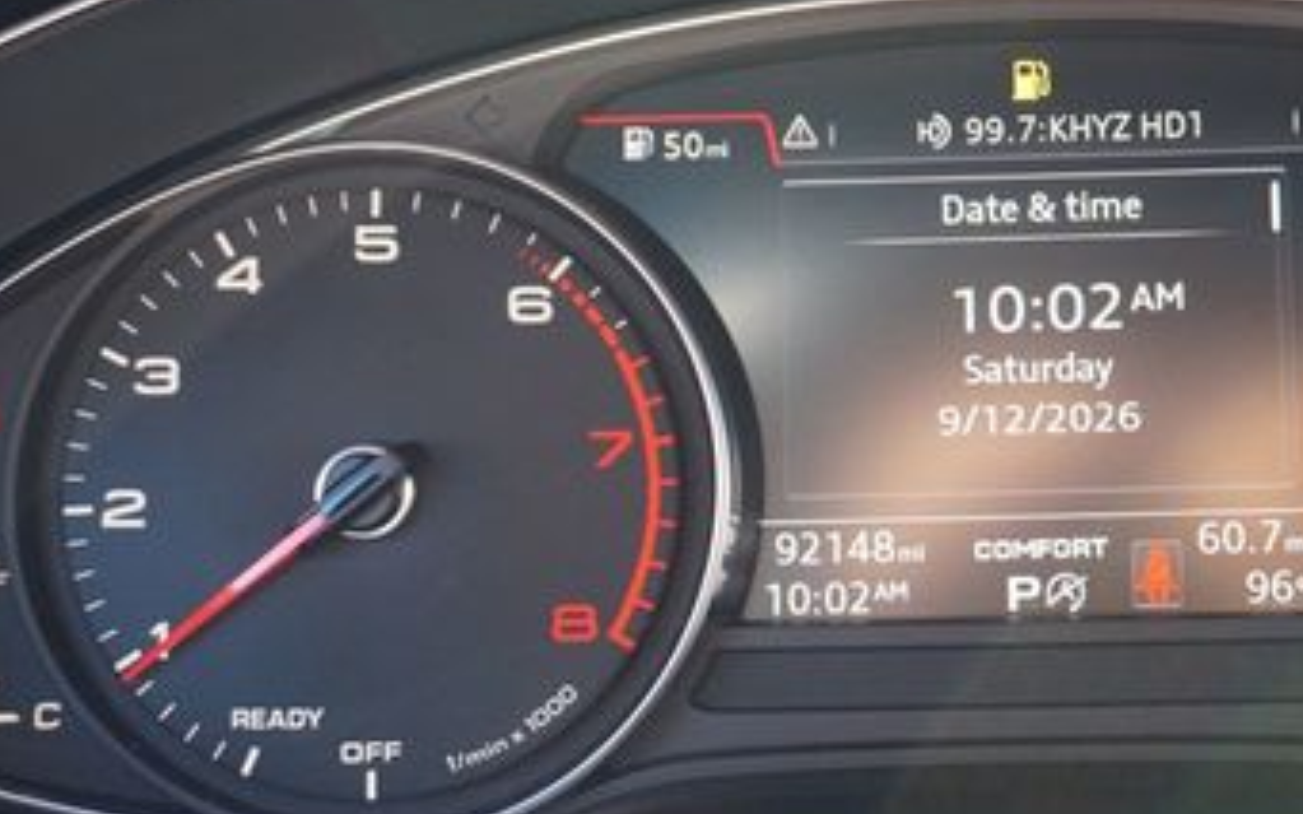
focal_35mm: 63
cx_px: 1028
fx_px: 2237
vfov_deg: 20.6
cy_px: 329
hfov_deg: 31.7
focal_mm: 22
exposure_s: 1/60
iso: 400
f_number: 4
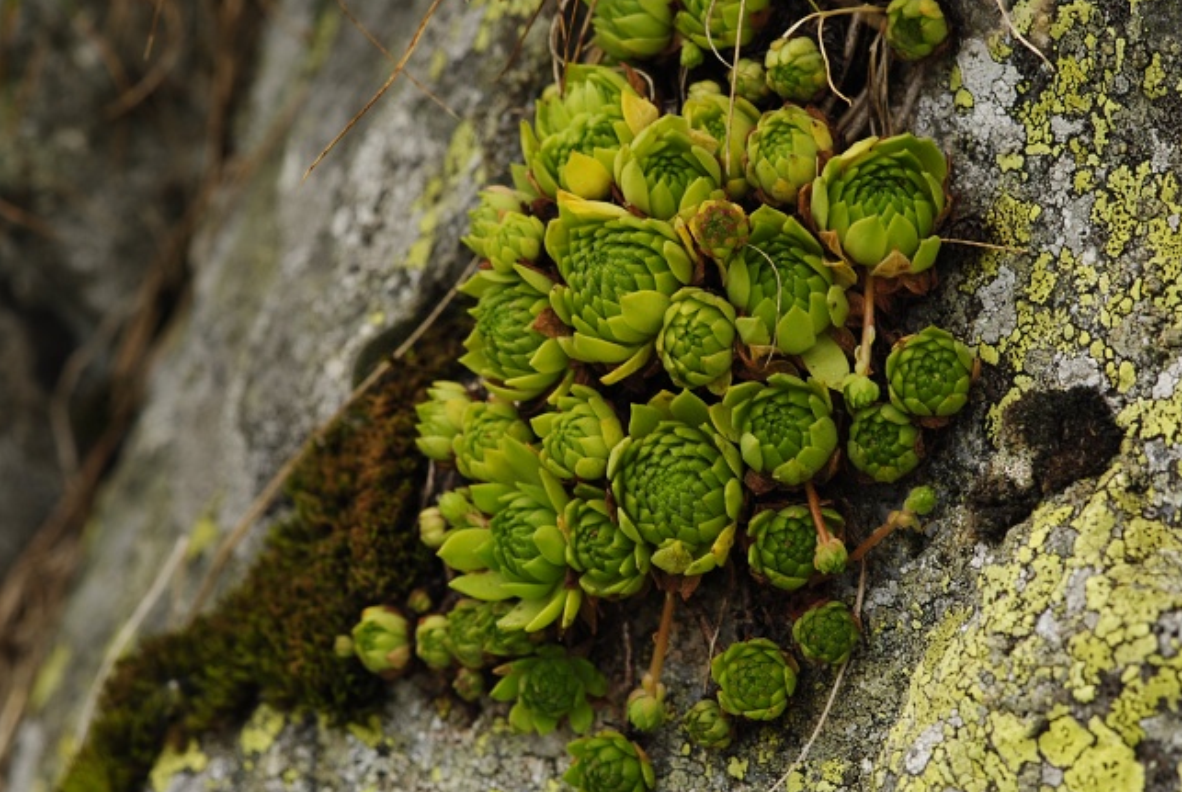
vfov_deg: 8.7
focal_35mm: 159
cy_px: 481
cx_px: 704
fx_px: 5216
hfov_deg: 12.9
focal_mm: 85
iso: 100
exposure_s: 1/60
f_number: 8
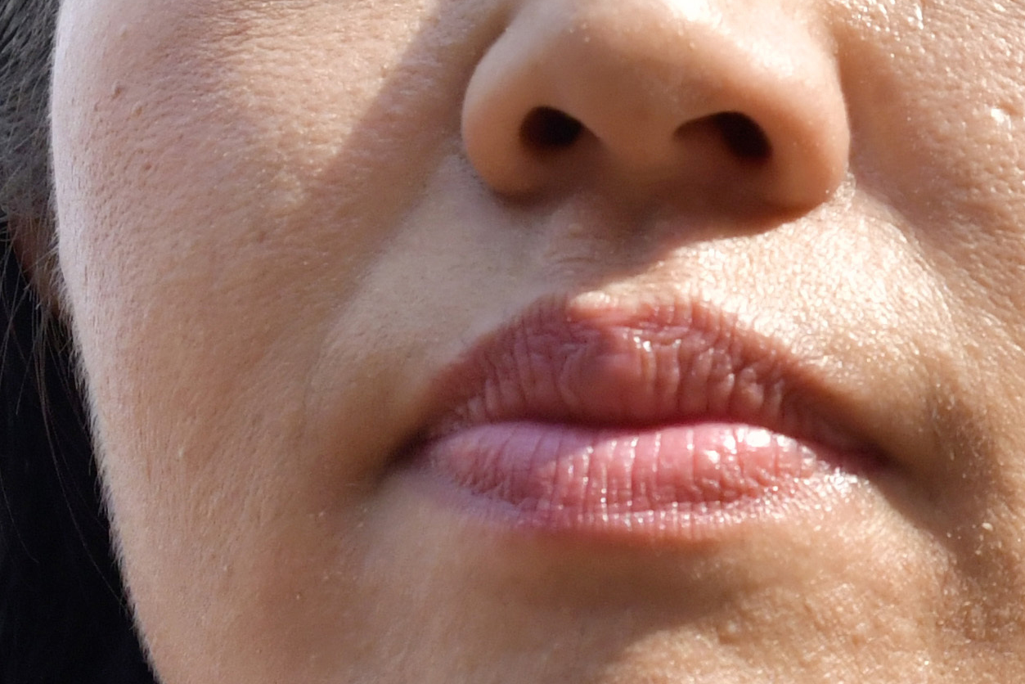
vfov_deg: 3.0
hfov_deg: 4.5
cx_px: 752
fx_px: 13014
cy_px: 84
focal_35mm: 457
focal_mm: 70
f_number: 5.6
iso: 640
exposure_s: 1/2000
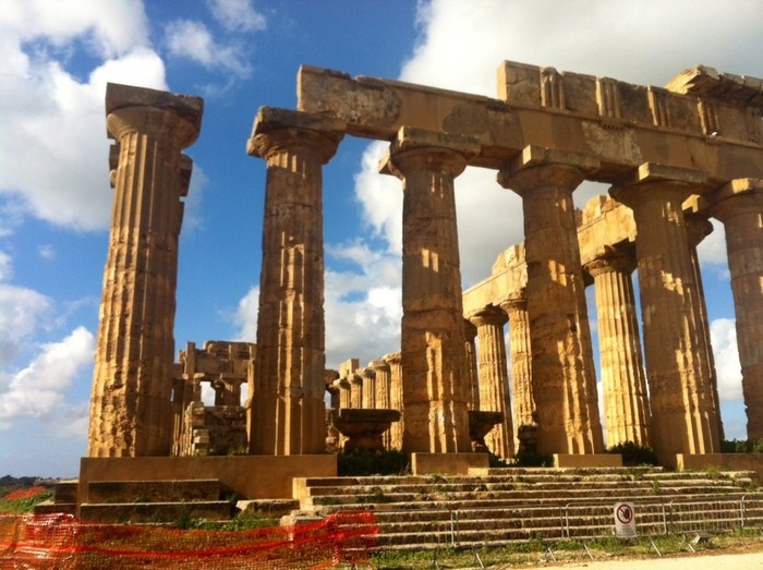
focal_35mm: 35
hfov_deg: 52.7
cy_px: 285
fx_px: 770
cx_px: 382
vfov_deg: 40.6
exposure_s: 1/1676
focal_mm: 3.85
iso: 80
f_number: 2.8
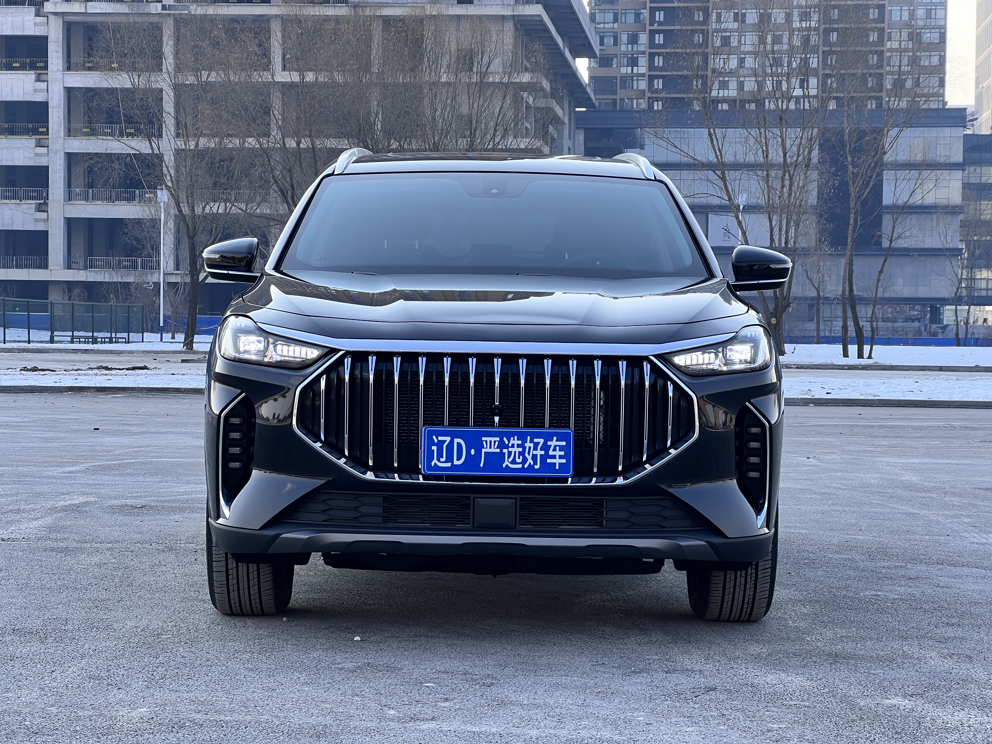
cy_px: 372
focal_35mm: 77
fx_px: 2207
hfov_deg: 25.3
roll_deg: -1.0
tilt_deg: -1.5
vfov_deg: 19.1
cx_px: 496
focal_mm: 9
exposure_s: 1/214
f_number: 2.8
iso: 32
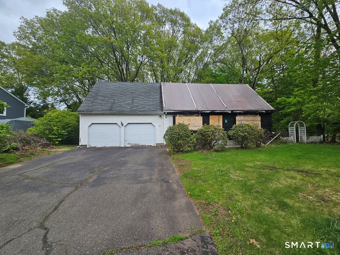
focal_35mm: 13
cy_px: 128
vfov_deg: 89.9
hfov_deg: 106.2
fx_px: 128
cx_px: 170
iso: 50
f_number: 2.2
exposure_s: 1/1449
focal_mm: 2.2
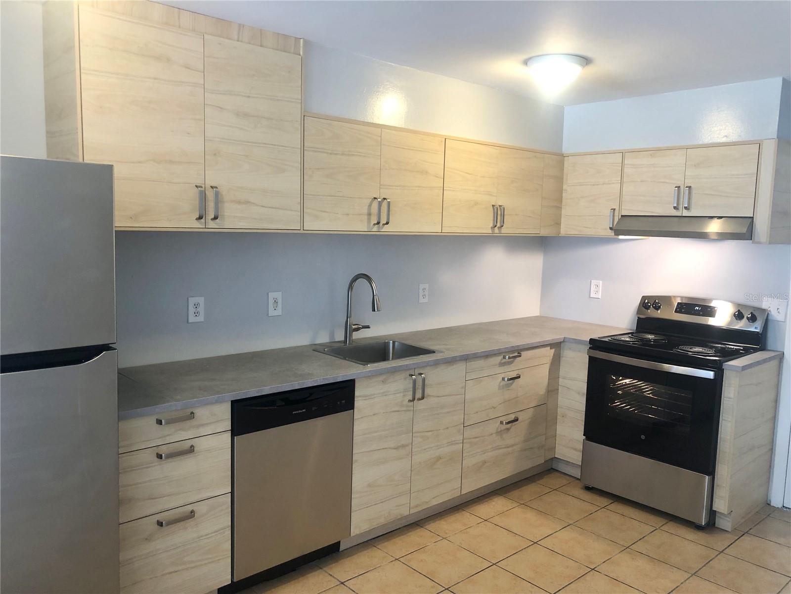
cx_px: 396
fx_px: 640
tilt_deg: -7.2
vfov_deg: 49.7
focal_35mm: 28
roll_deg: +0.1
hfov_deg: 63.4
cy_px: 297
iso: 40
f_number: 1.8
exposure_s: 1/17
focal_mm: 3.99
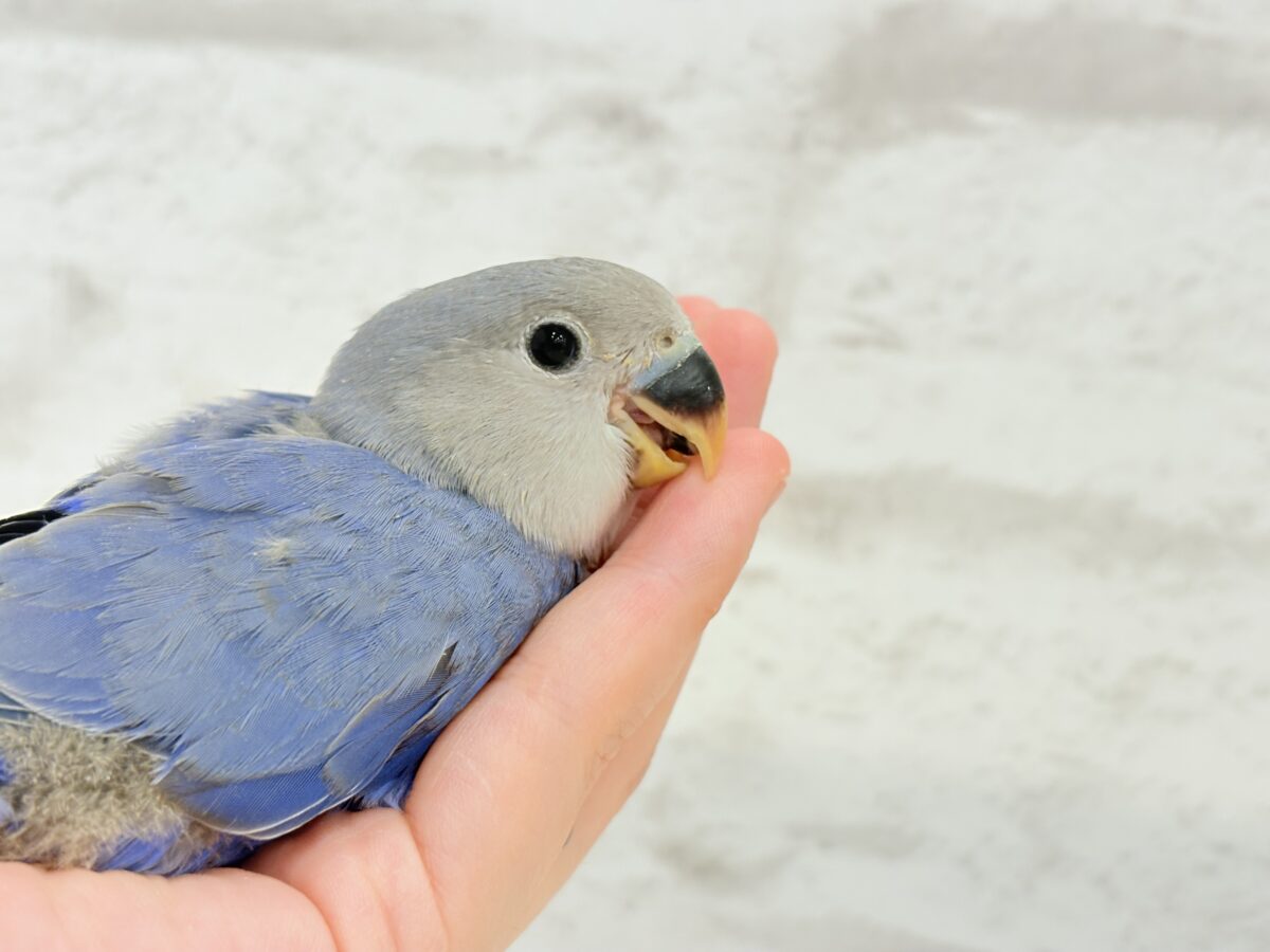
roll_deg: -4.5
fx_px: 1908
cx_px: 635
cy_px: 476
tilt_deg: -3.4
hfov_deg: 36.8
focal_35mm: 52
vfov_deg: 28.0
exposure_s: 1/100
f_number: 1.6
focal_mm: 5.96
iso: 80
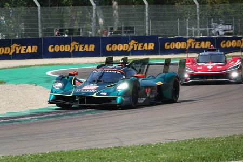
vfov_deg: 3.9
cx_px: 122
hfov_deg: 5.9
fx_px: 2369
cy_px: 81
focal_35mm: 351
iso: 100
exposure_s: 1/800
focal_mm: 128.59
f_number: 4.5
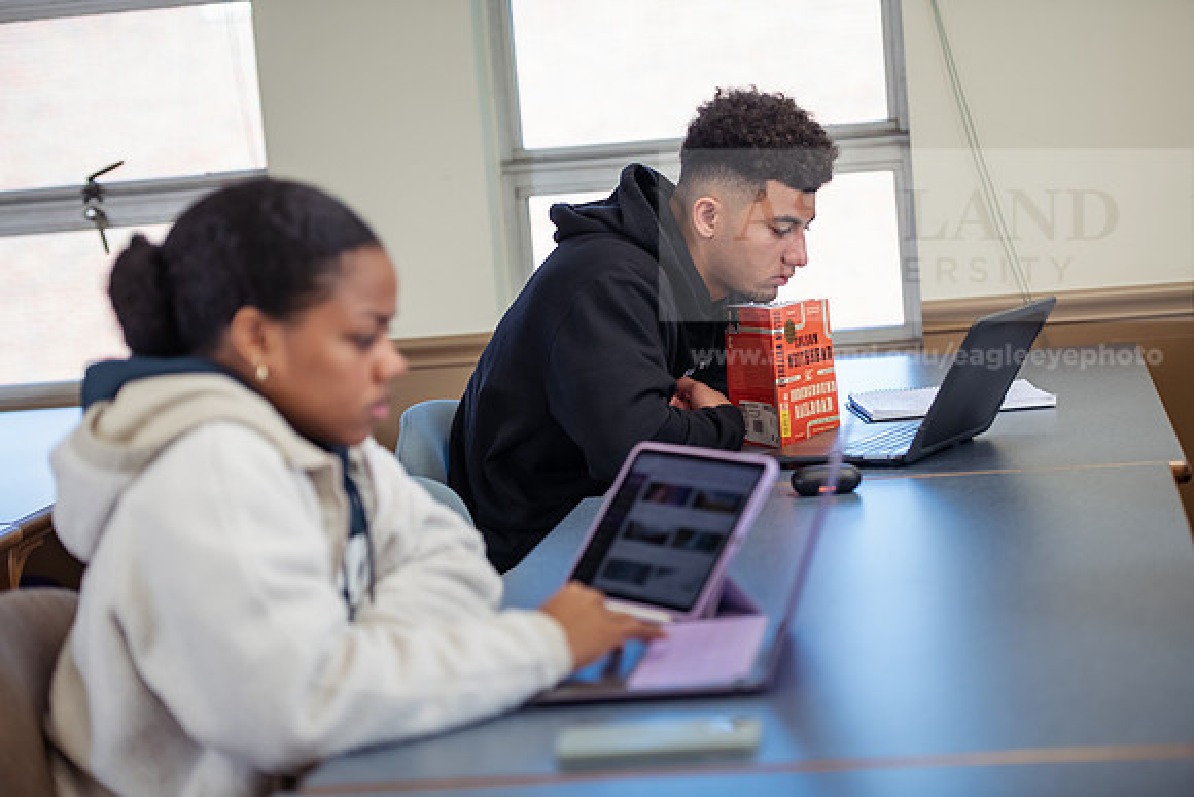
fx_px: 2986
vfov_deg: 15.2
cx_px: 597
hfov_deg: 22.6
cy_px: 398
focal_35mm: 90
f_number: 2.8
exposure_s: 1/200
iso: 1000
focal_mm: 90
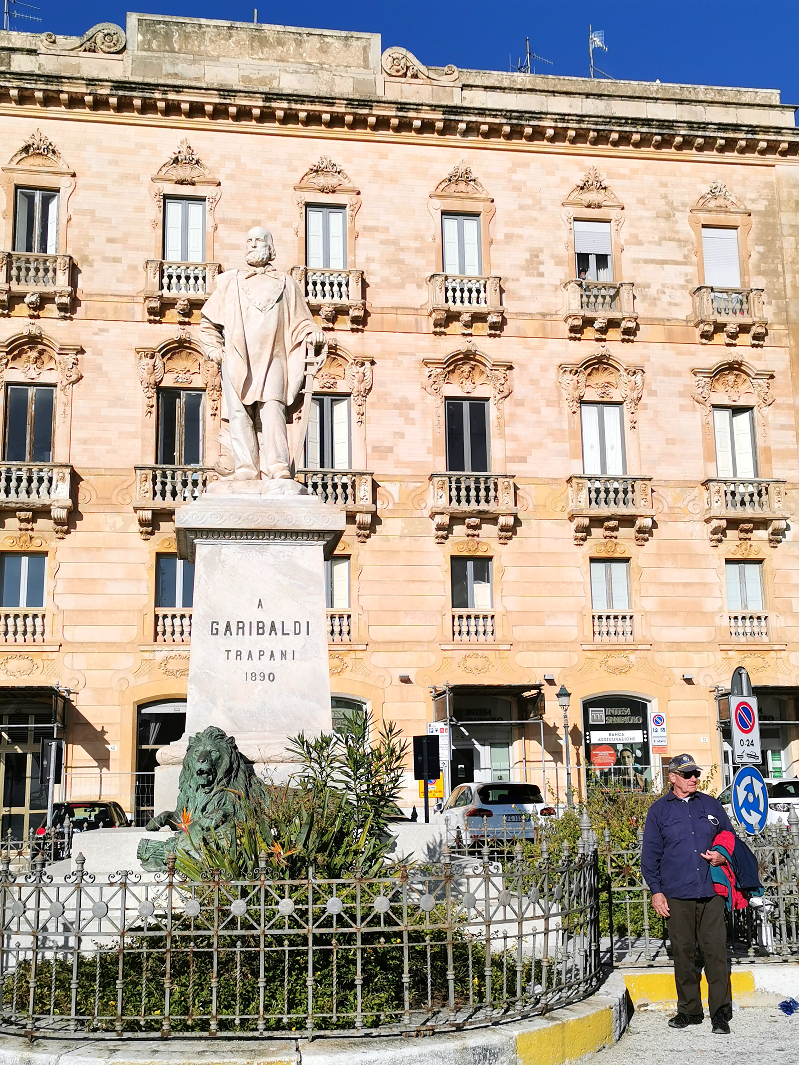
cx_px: 400
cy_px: 532
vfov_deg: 45.8
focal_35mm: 41
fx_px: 1262
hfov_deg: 35.1
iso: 50
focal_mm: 5.56
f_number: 1.6
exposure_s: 1/6803
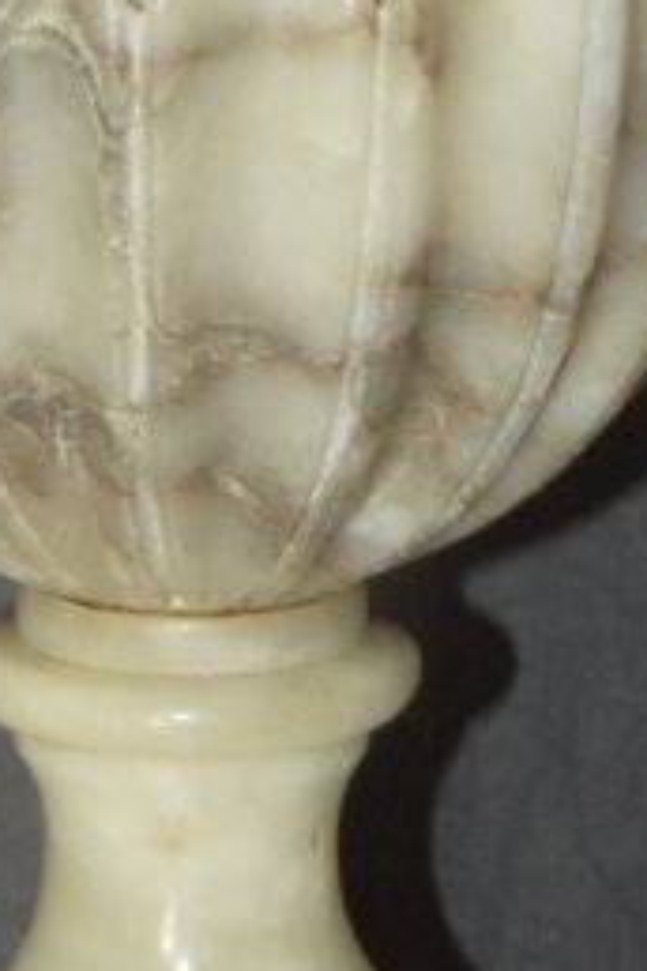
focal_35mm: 279
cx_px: 275
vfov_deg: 7.4
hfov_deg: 4.9
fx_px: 7521
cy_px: 15
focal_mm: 40
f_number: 5
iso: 2200
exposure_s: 1/60
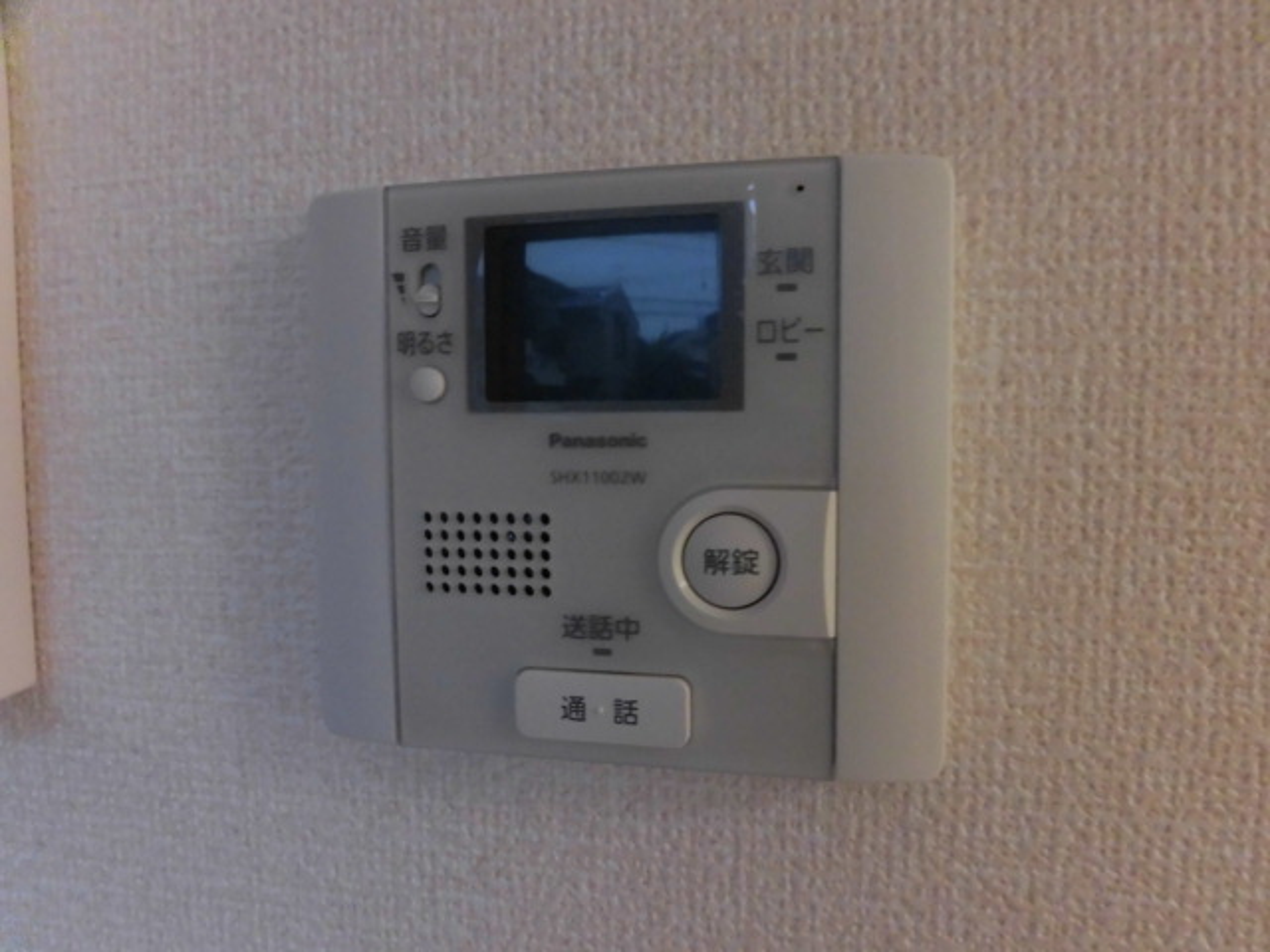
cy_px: 476
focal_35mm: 24
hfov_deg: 71.6
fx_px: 881
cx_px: 635
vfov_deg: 56.8
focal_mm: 4.3
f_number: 3.1
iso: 320
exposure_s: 1/30
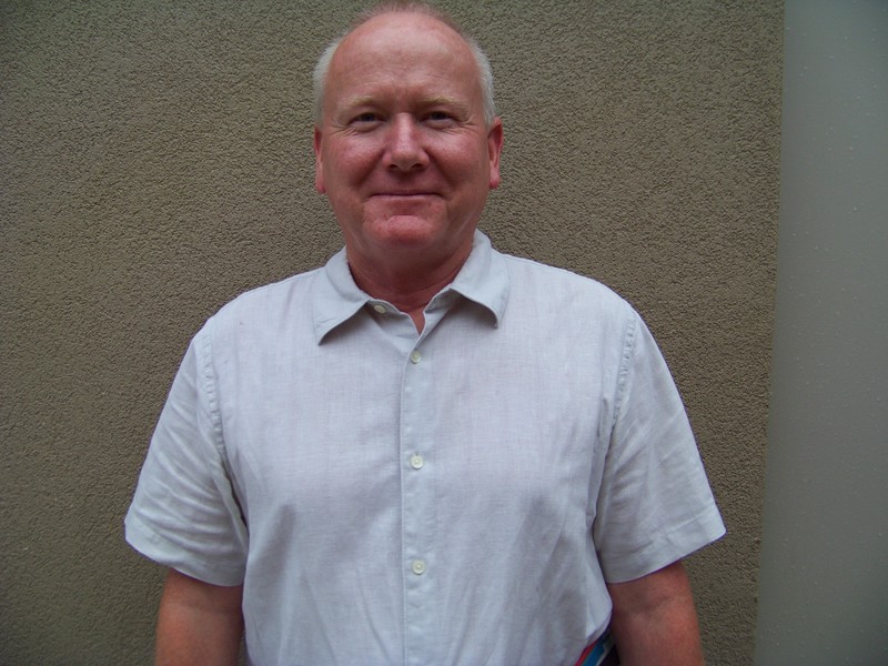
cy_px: 333
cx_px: 444
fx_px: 924
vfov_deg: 39.7
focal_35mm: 36
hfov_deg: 51.4
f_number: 2.8
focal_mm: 5.85
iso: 62
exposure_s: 1/100
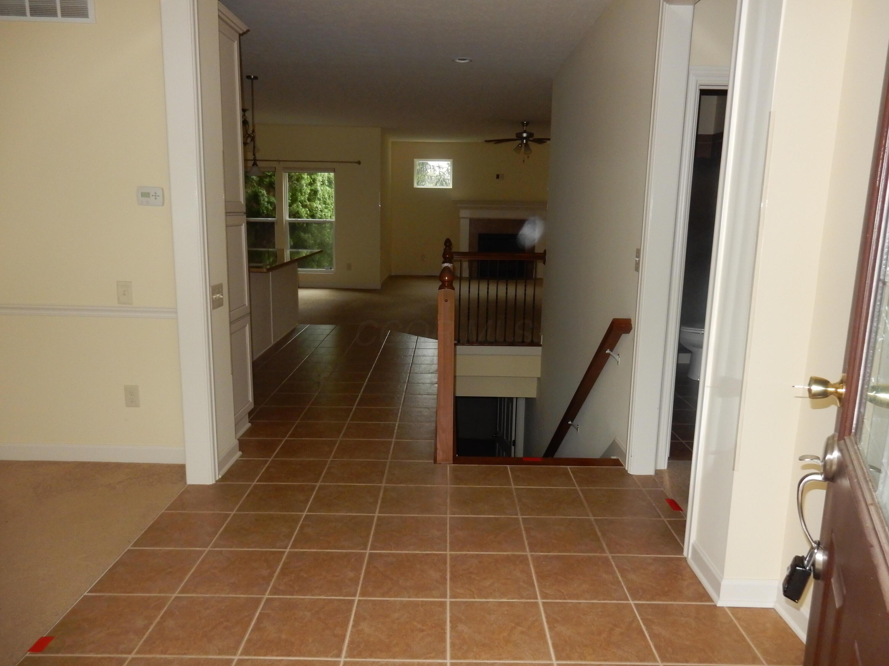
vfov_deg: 54.9
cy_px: 333
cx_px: 444
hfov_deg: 69.4
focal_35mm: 25
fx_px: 642
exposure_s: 1/30
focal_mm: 4.5
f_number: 3.7
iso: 320
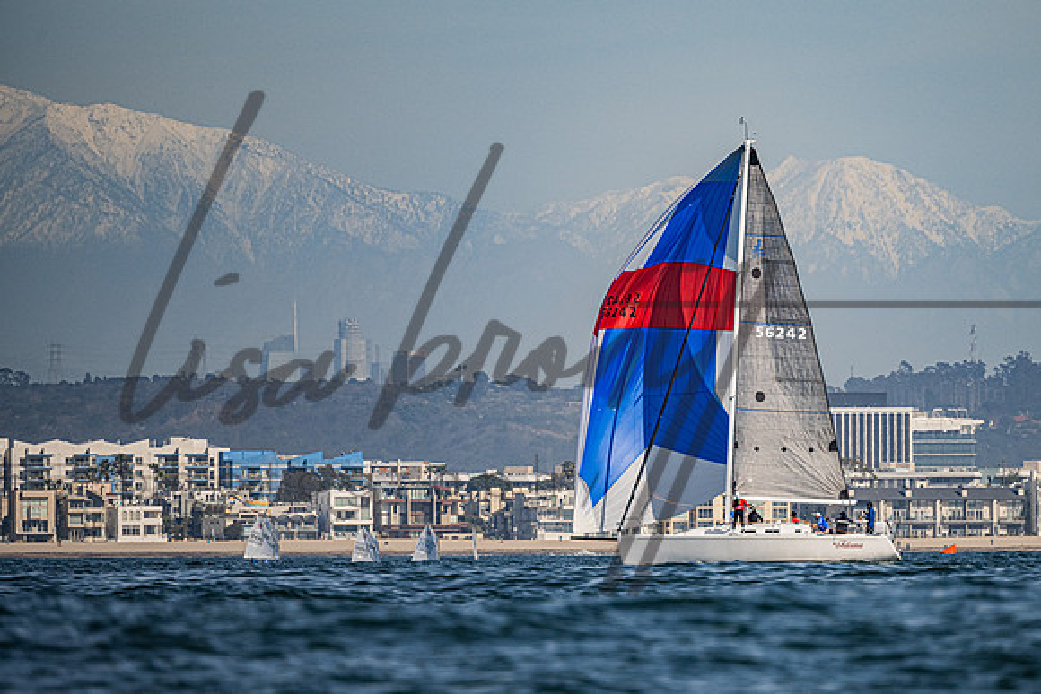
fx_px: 15660
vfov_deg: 2.5
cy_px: 334
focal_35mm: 541
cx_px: 691
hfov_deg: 3.8
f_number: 5.6
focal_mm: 400
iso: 320
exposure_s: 1/3200
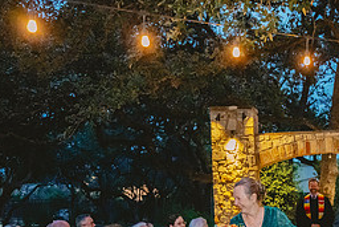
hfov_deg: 28.5
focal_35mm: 68
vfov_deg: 19.5
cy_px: 222
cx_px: 303
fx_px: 641
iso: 8000
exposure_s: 1/200
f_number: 2.8
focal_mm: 30
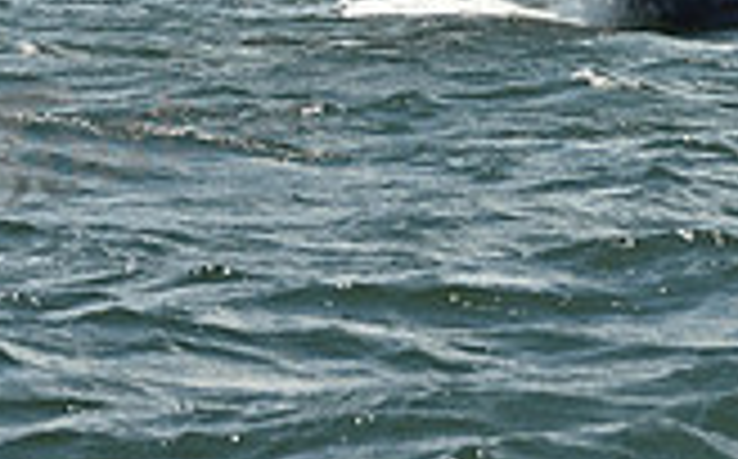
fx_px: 7974
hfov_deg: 5.3
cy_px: -576
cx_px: 547
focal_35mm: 397
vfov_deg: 3.3
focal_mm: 110
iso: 250
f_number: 9
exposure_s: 1/1250
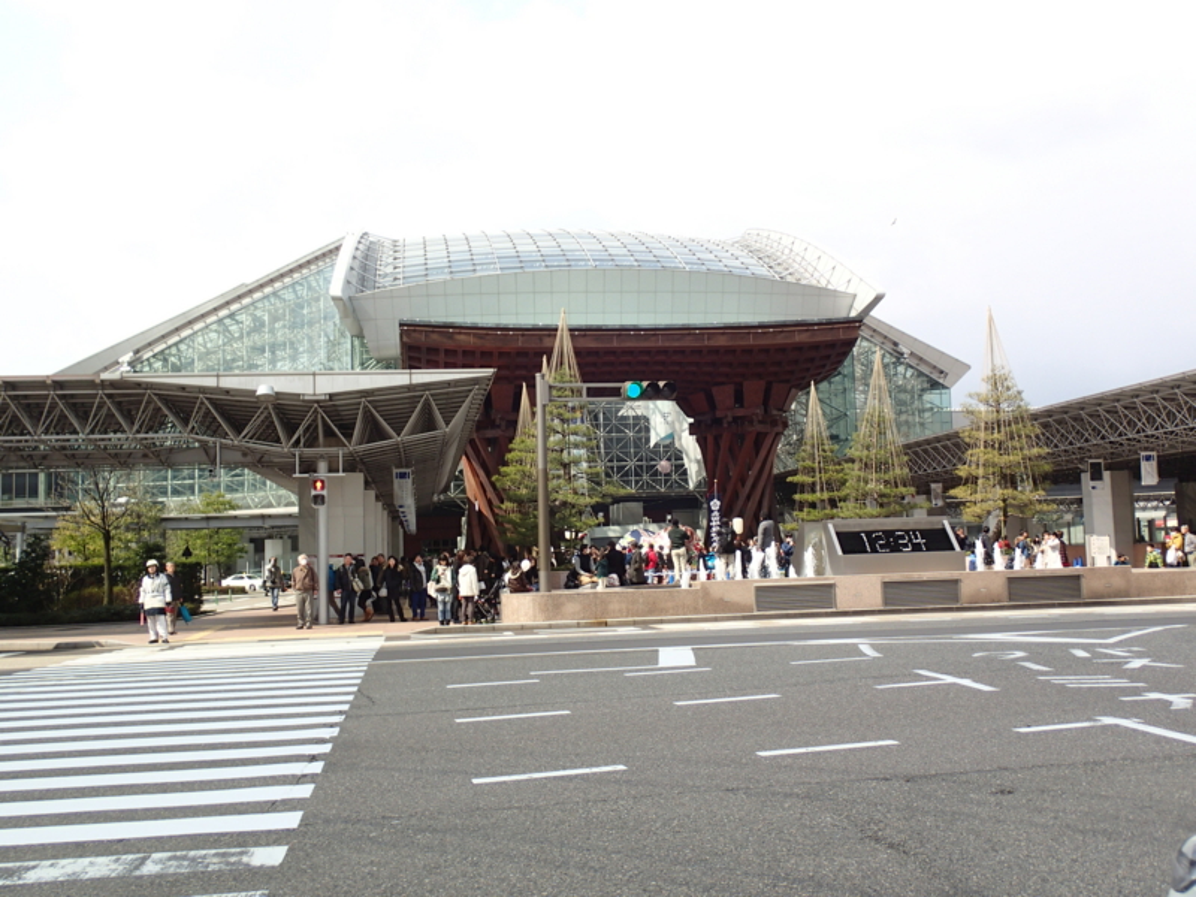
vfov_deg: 37.7
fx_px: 1313
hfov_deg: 49.0
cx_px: 598
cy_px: 448
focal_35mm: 38
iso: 100
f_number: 3.5
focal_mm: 6.86
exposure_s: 1/640
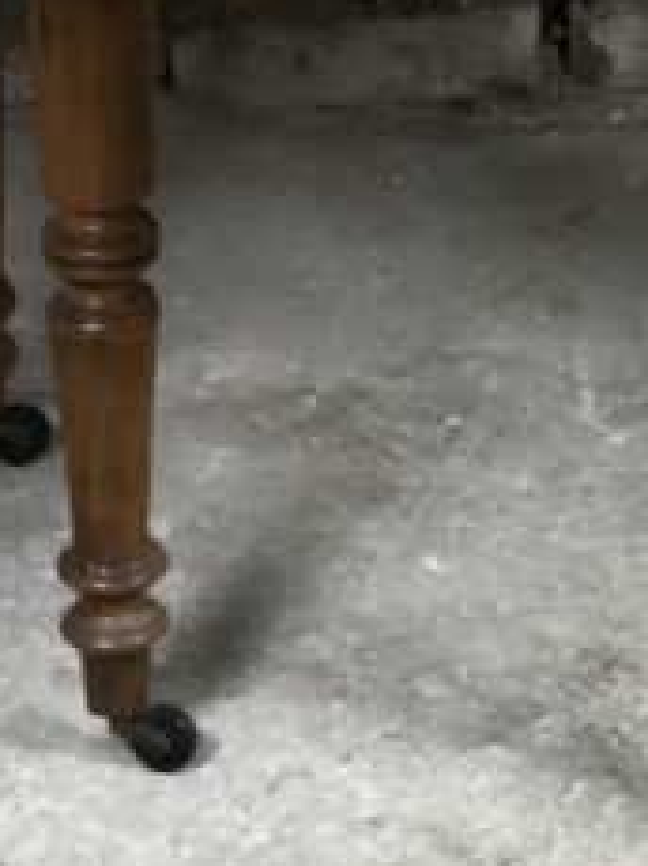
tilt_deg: -19.7
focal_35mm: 232
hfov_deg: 6.4
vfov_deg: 8.4
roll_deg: -1.2
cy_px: -346
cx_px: 527
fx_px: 5801
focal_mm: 6
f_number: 2.4
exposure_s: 1/20
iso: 160
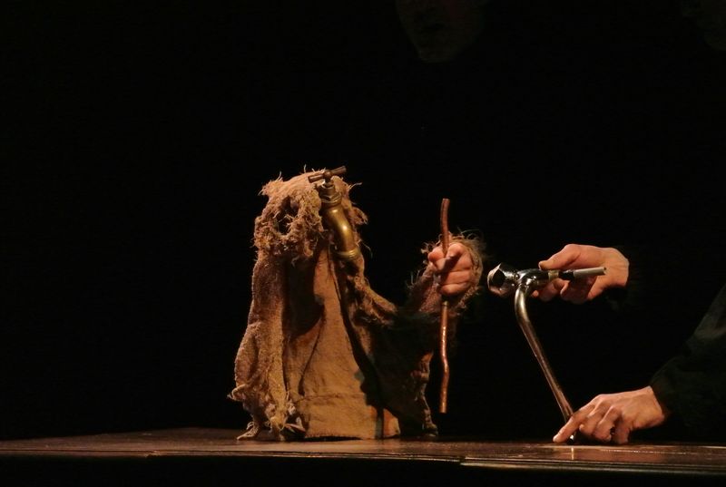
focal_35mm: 200
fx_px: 4042
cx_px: 363
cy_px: 244
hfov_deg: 10.3
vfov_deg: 6.9
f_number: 4.8
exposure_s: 1/50
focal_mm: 74.3
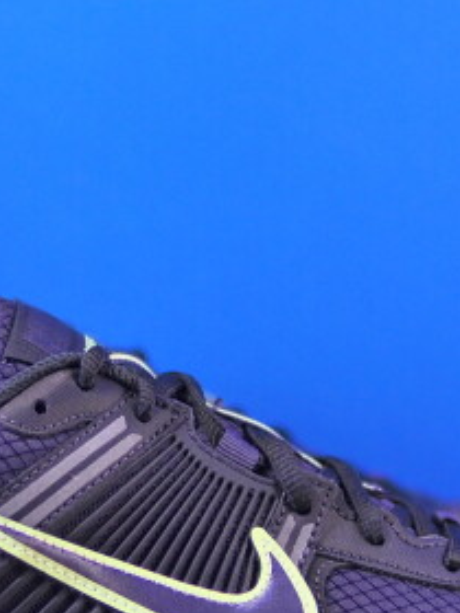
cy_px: 384
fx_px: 3650
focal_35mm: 206
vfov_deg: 9.6
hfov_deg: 7.2
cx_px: 118
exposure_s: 1/320
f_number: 2
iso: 250
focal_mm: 50
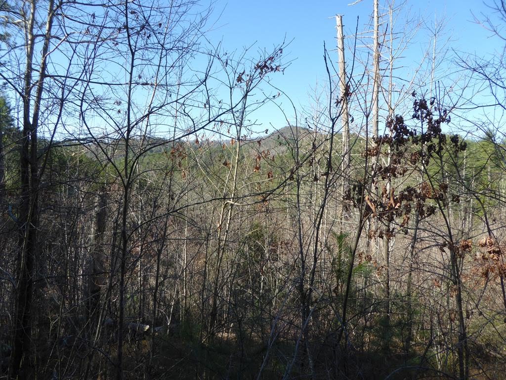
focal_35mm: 24
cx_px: 253
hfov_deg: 71.6
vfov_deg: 56.8
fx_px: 351
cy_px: 190
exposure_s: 1/400
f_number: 3.3
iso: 100
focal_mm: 4.3
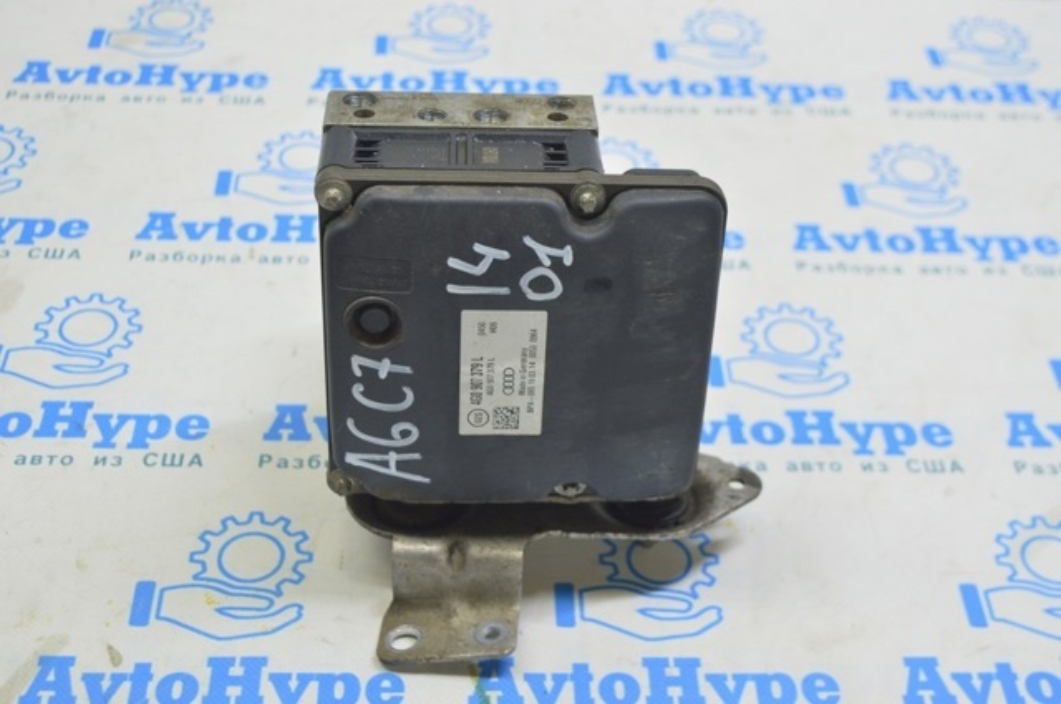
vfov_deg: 25.7
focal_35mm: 52
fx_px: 1545
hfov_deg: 37.9
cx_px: 530
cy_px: 352
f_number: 5.6
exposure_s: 1/20
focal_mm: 35
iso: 400
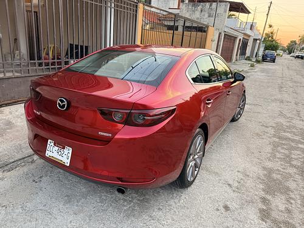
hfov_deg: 71.6
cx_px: 152
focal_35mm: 24
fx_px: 211
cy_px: 114
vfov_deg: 56.8
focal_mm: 6.76
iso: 125
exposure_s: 1/121
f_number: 1.78
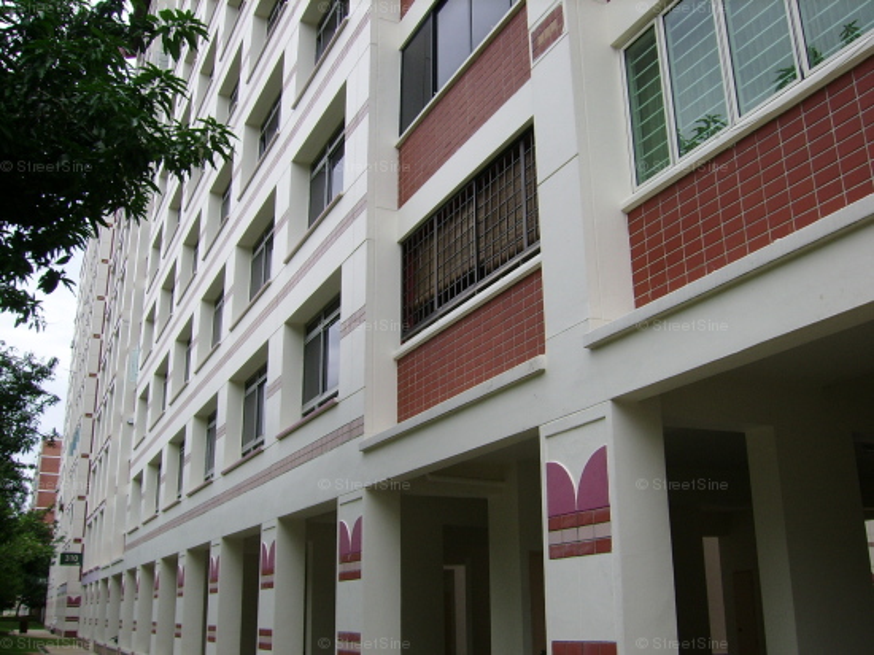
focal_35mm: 35
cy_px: 328
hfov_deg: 52.6
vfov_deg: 40.7
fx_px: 883
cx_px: 437
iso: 50
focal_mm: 5.95
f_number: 5.8
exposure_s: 1/324
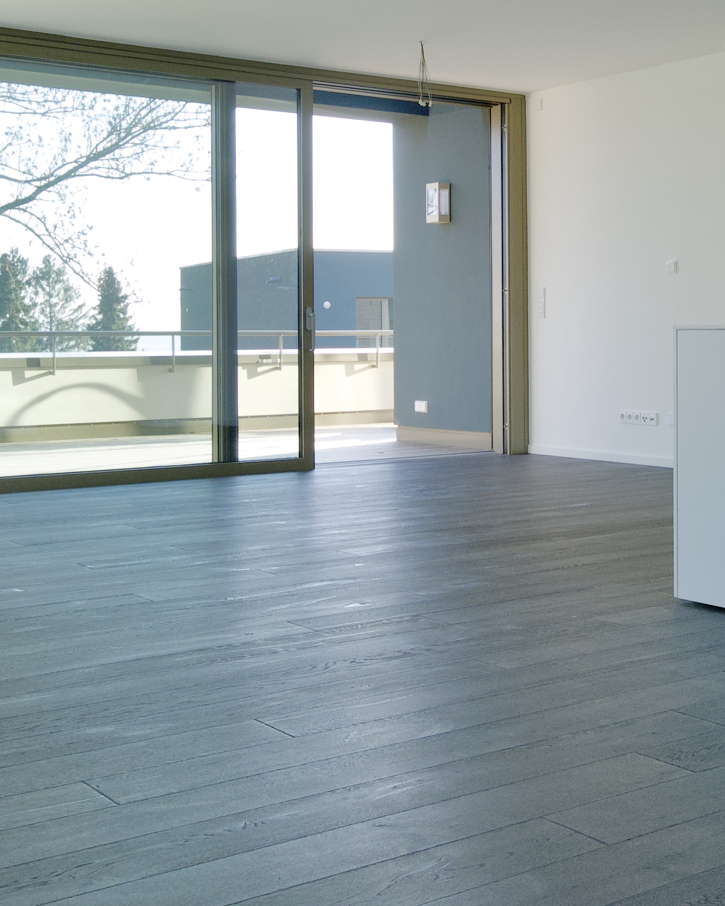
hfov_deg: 28.8
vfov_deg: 35.8
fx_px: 1394
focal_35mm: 52
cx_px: 529
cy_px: 335
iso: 1000
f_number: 8
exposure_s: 1/160
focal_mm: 17
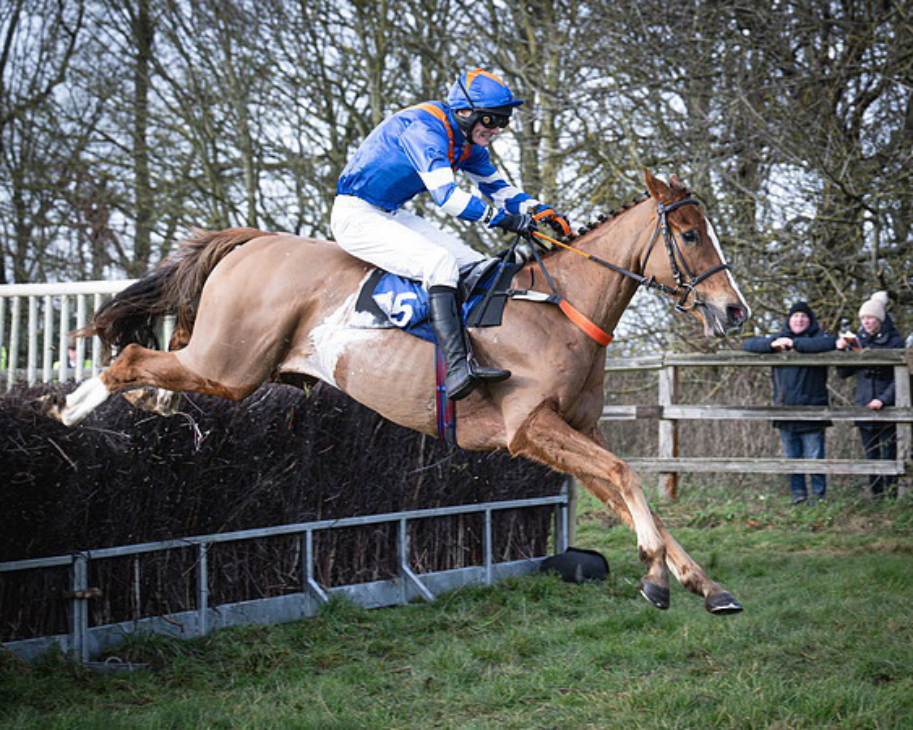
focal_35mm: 103
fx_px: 2785
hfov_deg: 18.6
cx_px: 614
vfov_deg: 14.9
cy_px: 363
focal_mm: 70
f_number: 4
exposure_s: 1/1000
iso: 400
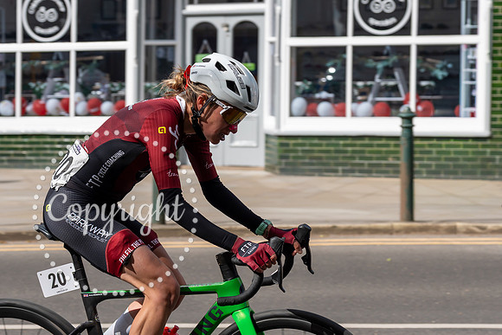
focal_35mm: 110
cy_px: 133
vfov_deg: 12.4
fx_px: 1537
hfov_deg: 18.6
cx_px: 250
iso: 160
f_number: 5
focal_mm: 70
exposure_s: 1/1000
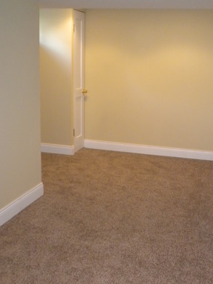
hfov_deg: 30.8
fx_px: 386
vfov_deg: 40.5
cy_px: 147
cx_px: 129
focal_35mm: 47
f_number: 3.5
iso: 400
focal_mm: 6.6
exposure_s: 1/30
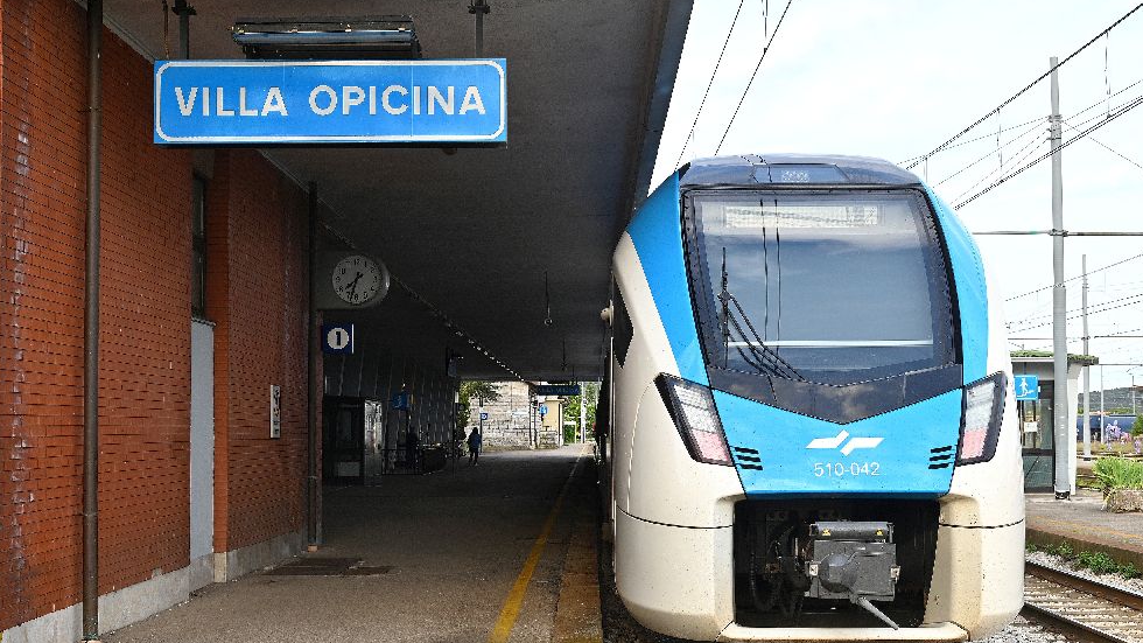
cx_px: 574
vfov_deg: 25.4
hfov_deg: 43.7
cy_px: 381
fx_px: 1424
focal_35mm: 47
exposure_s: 1/200
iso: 250
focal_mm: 44
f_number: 6.3
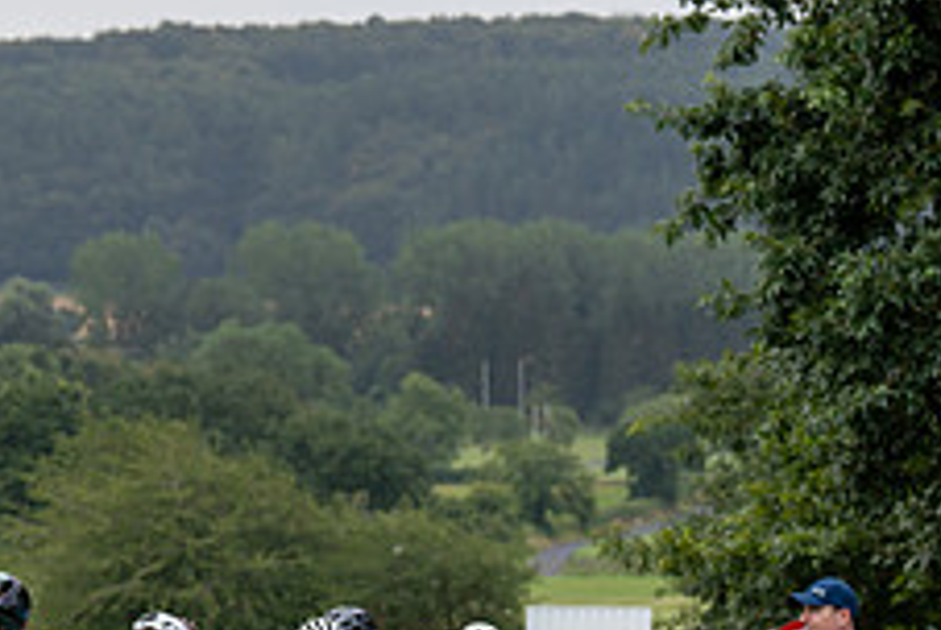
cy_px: 314
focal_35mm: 273
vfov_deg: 5.0
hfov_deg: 7.5
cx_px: 78
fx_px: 7145
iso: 125
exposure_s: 1/800
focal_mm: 83
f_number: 4
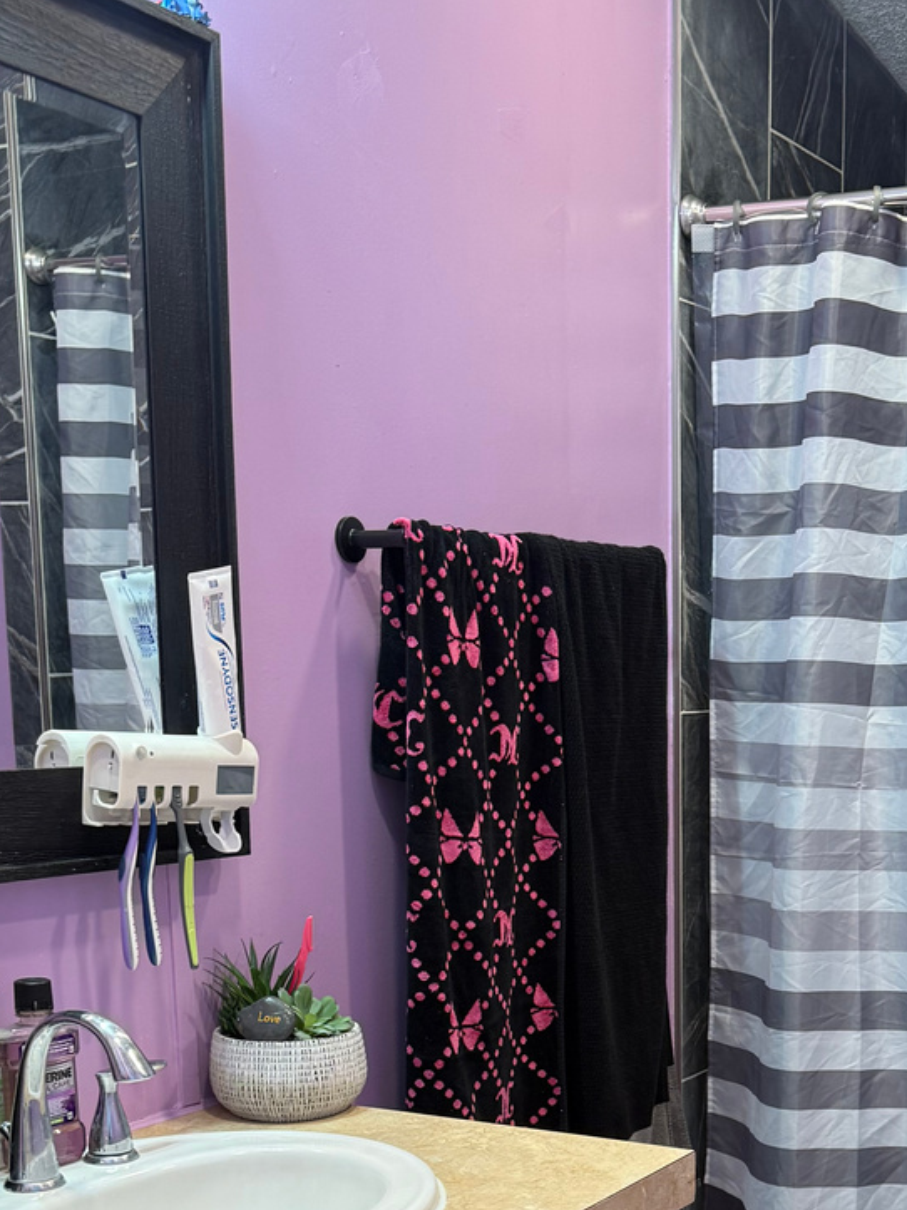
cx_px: 741
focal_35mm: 51
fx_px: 1782
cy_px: 1039
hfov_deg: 27.9
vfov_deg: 35.7
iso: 100
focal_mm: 6.76
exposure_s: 1/60
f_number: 1.78
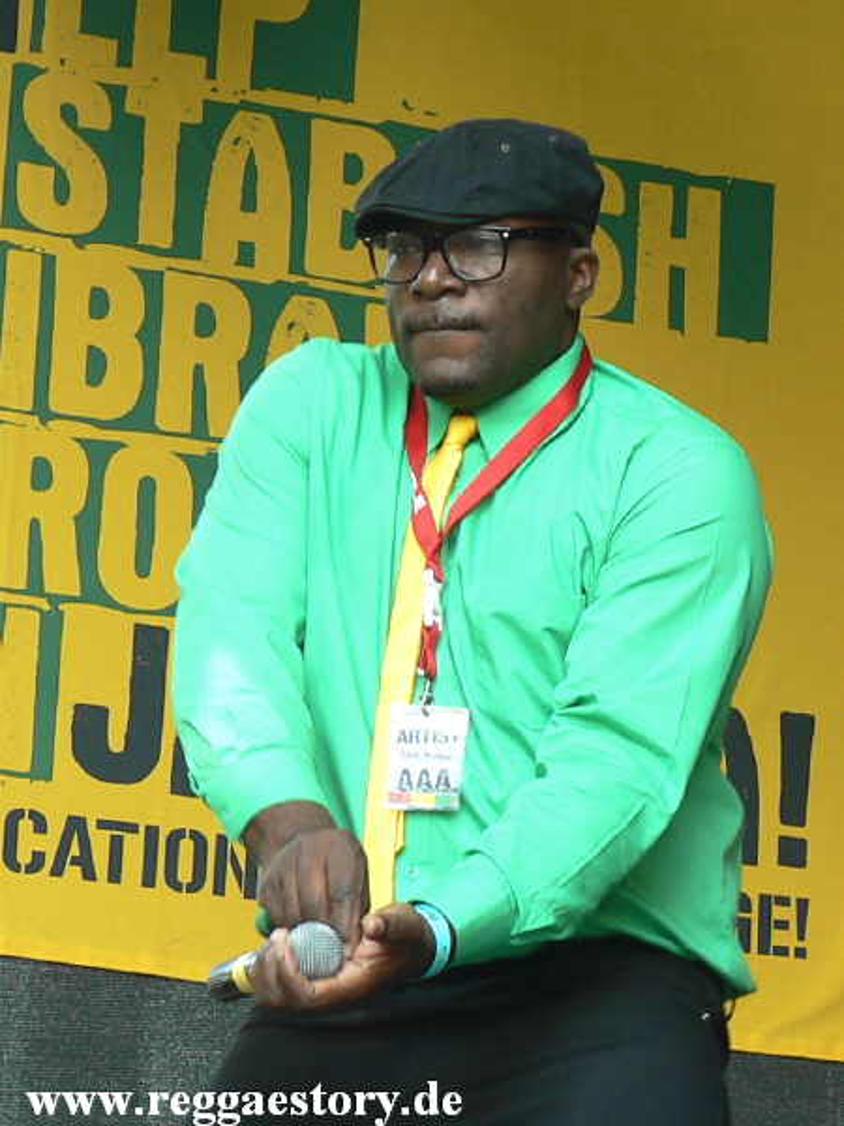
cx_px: 422
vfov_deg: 22.5
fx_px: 2828
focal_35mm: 87
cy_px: 563
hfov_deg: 17.0
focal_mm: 14.9
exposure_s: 1/30
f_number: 3.2
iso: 64
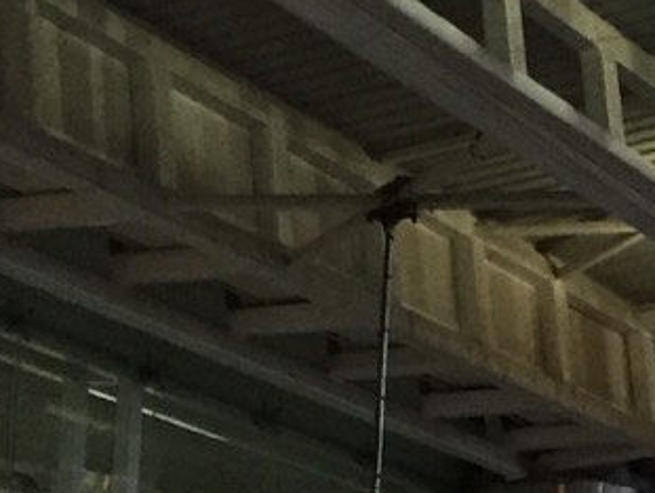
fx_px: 2823
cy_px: 807
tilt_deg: +6.1
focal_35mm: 149
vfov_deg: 9.6
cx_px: 1114
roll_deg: -2.2
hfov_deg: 12.3
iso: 200
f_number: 2.2
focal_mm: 4.15
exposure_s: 1/33
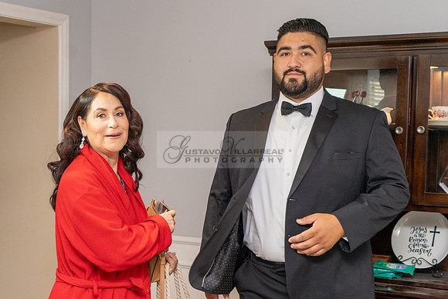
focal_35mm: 61
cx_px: 184
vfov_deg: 22.3
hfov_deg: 32.9
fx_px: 757
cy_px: 179
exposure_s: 1/160
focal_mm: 35
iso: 640
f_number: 4
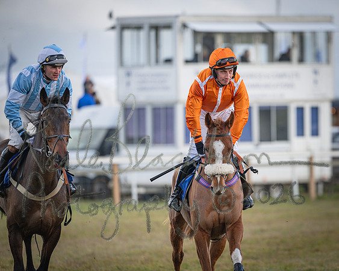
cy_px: 136
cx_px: 203
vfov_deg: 3.4
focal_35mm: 450
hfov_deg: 4.3
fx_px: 4518
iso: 800
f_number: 5
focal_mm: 400
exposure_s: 1/1250
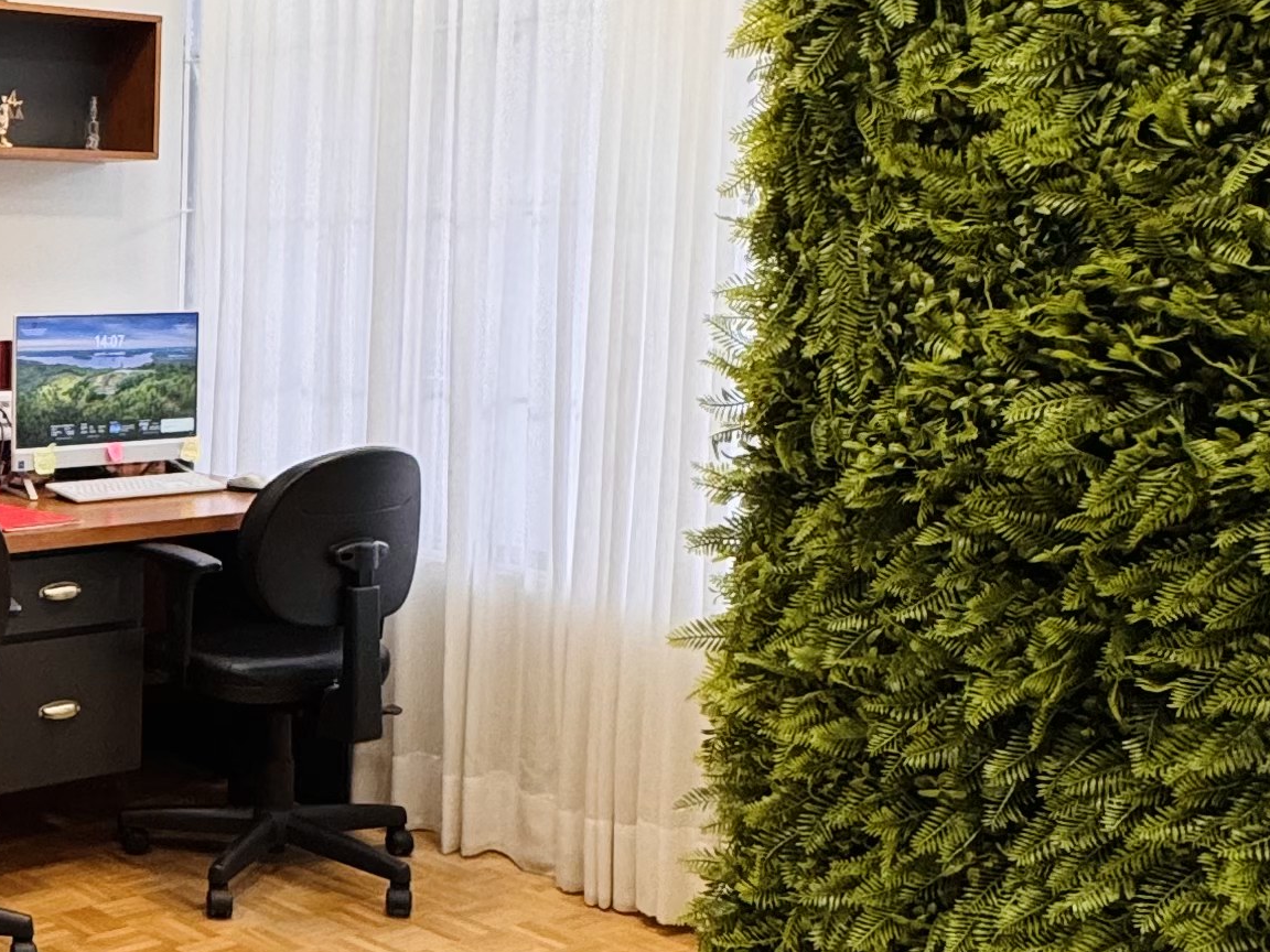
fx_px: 1798
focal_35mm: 49
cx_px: -201
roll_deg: +0.0
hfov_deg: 32.9
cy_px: 421
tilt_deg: -6.0
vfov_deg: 29.7
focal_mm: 2.22
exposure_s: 1/120
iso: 250
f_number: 2.2
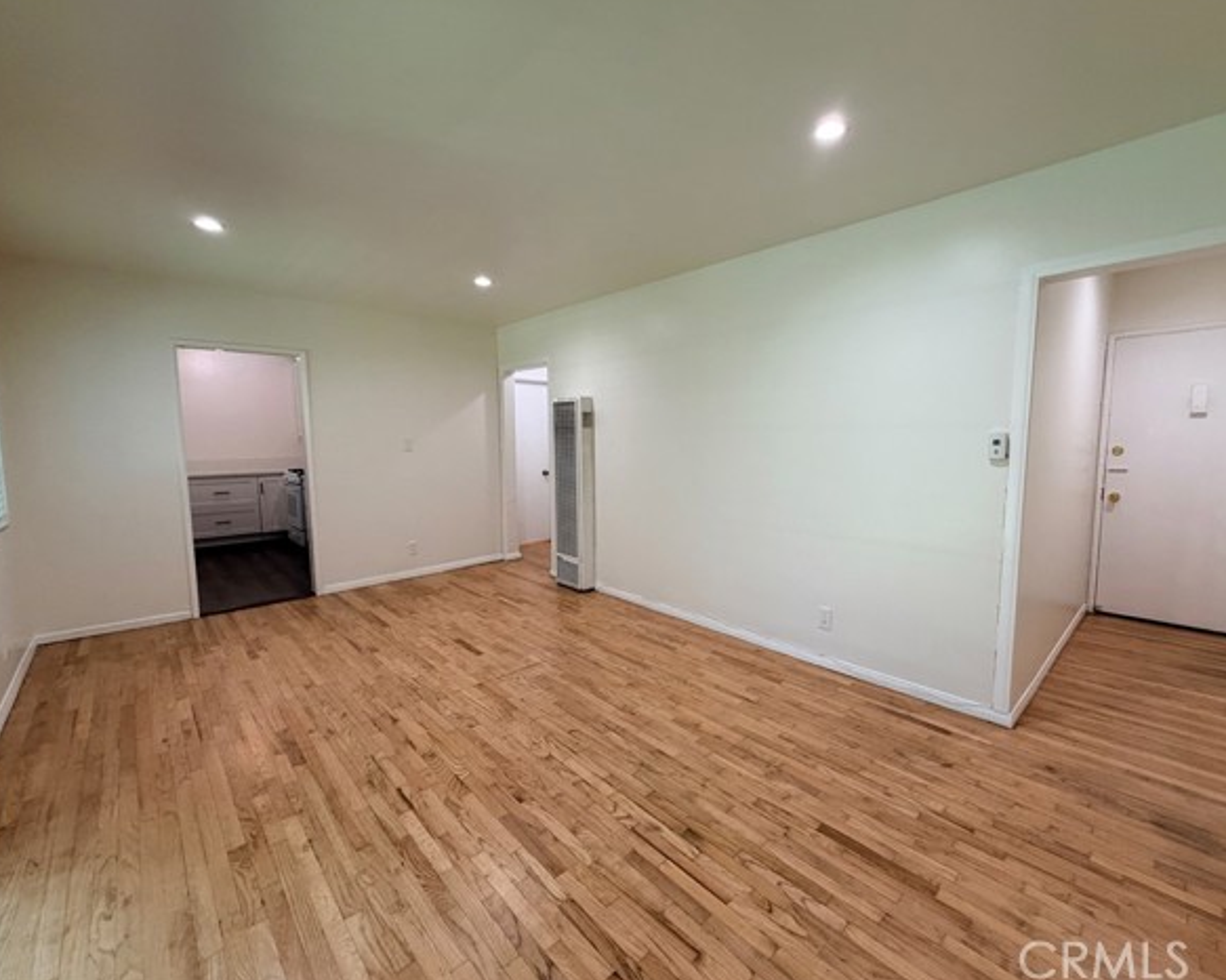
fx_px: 544
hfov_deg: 96.6
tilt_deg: -5.2
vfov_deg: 84.0
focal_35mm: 15
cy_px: 486
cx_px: 658
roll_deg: +0.6
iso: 250
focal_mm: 2.22
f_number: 2.2
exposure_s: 1/120
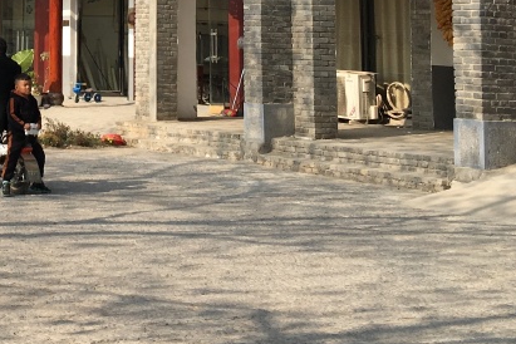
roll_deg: -2.2
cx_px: -58
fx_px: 1261
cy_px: -94
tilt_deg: +7.7
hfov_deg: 21.8
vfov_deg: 14.9
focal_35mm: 88
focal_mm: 4.15
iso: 25
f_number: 2.2
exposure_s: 1/1350
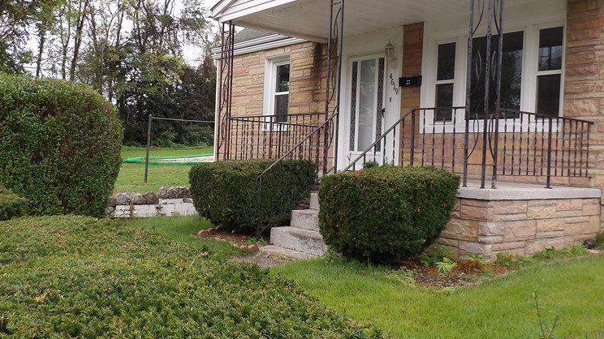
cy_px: 154
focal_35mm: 36
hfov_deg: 55.0
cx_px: 251
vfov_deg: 32.8
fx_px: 576
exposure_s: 1/207
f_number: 3.2
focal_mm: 4.3
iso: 100
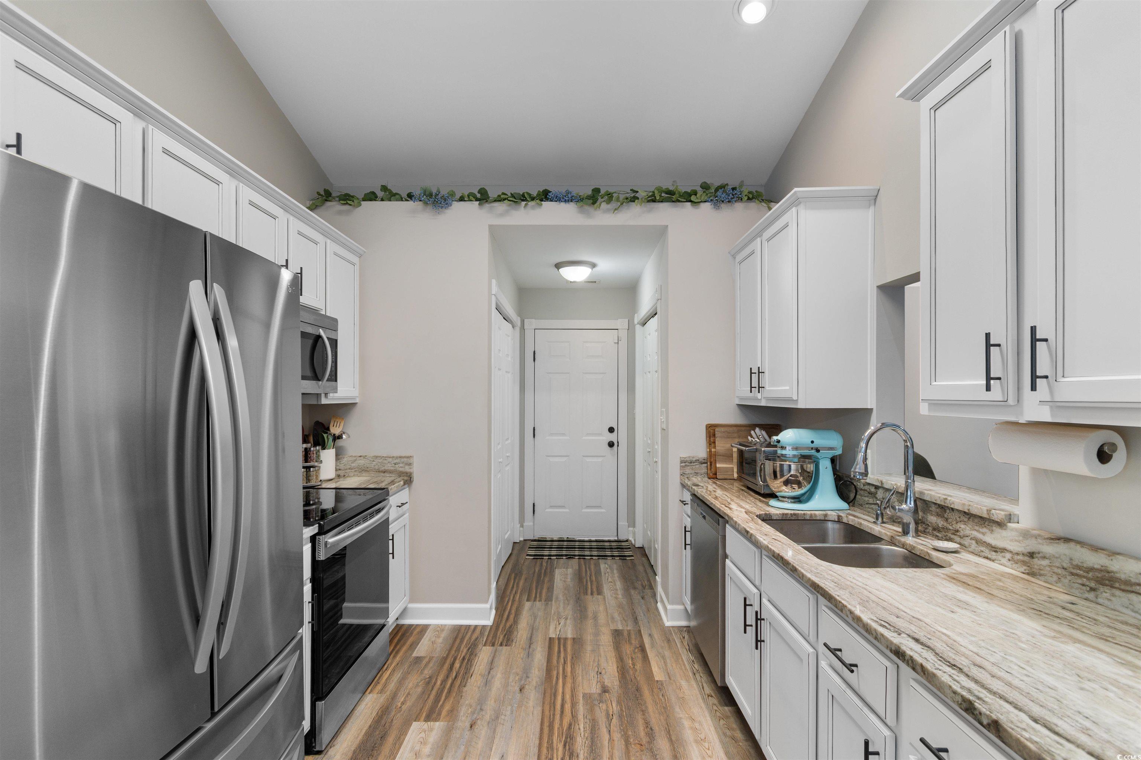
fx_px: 507
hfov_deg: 96.7
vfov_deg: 73.7
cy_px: 380
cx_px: 570
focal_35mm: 16
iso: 100
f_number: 4.8
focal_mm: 11
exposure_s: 1/8
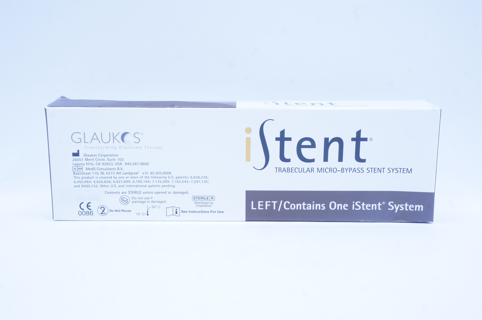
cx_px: 241
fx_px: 582
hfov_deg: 45.0
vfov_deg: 30.8
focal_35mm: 44
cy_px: 160
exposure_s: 1/10
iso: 400
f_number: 14
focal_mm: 29
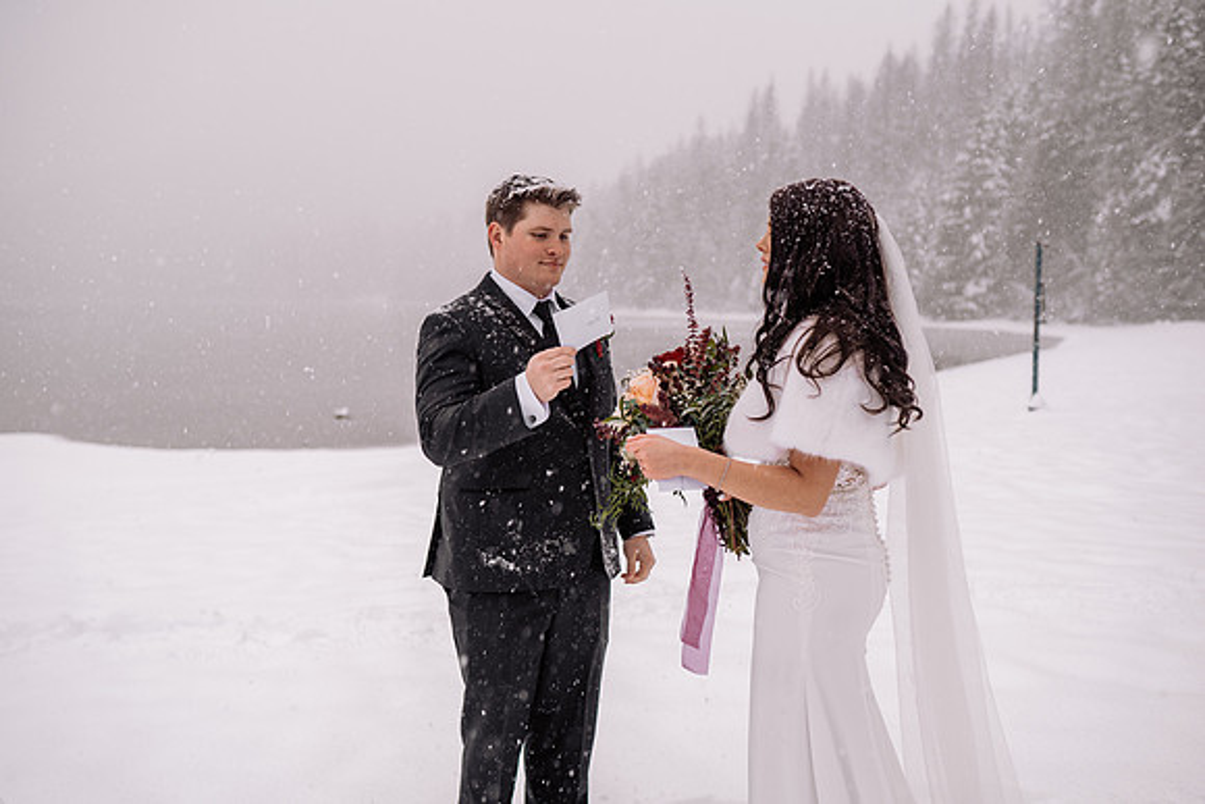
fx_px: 1179
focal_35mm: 35
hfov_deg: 54.1
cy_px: 402
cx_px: 602
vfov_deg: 37.6
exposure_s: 1/200
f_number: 2.5
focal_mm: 35
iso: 100
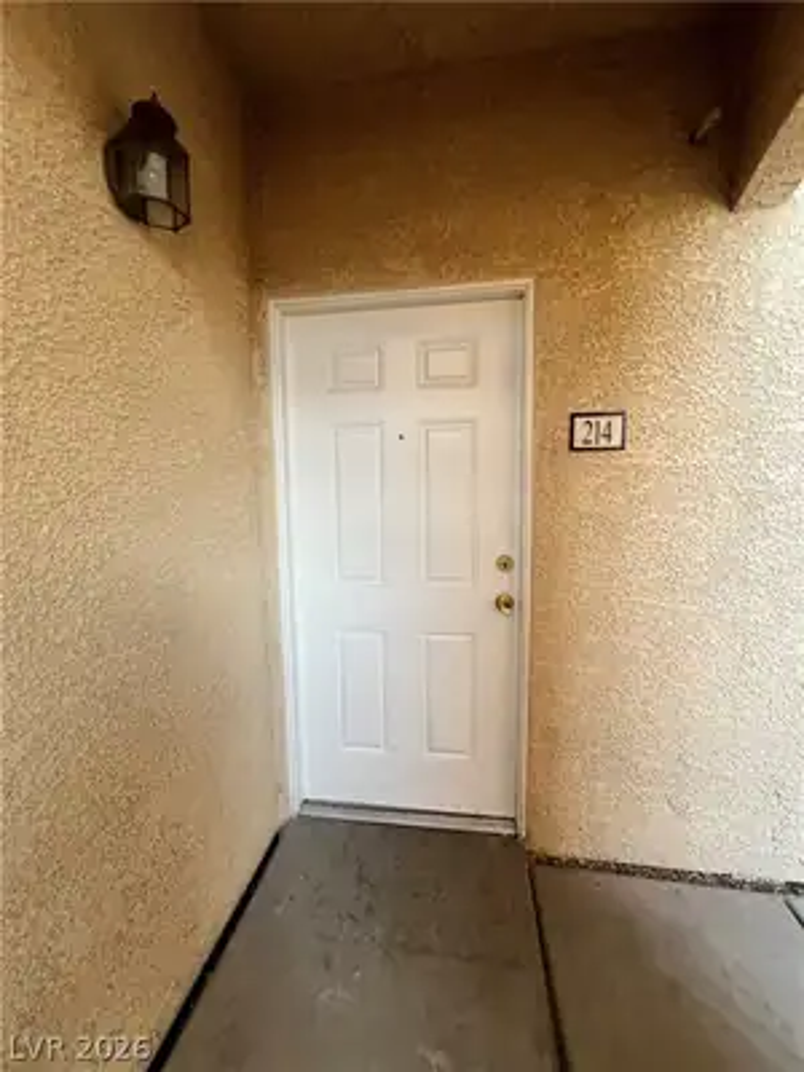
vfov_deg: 106.2
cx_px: 402
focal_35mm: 13
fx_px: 403
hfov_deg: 89.9
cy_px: 536
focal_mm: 1.57
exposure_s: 1/99
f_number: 1.8
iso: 80
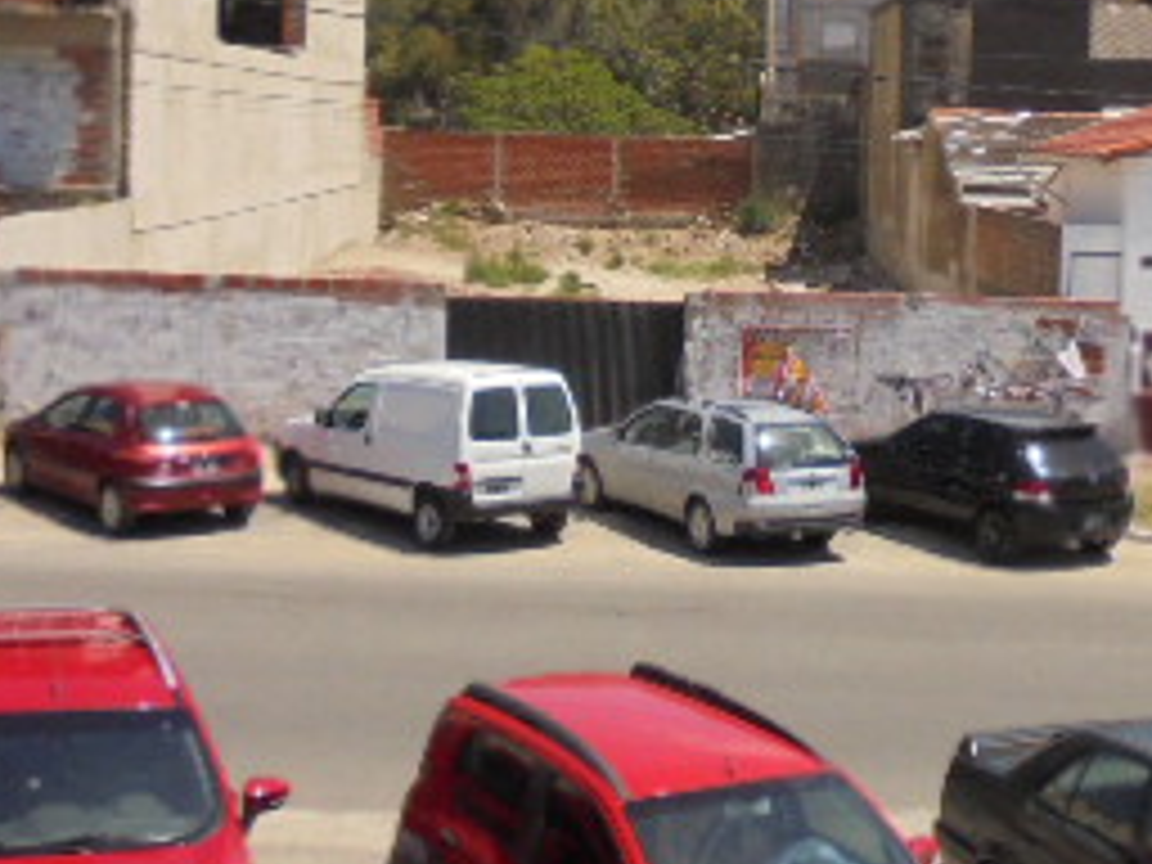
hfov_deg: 29.7
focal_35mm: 65
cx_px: 688
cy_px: 180
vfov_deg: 22.3
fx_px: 2163
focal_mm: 4.6
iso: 200
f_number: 11.5
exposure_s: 1/250
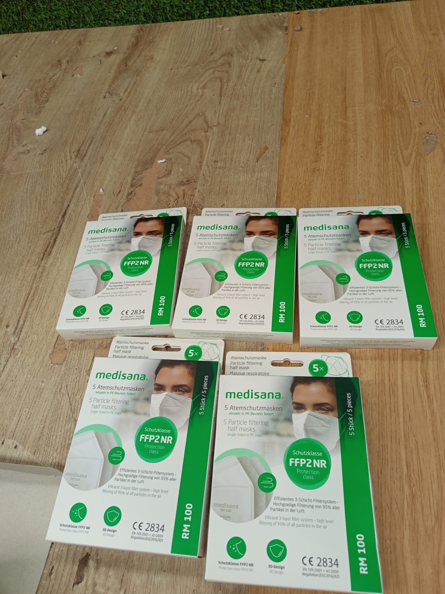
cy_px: 297
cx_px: 222
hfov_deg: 56.8
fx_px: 411
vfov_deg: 71.6
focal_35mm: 24
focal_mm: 5.24
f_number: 1.7
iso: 78
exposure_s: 1/100
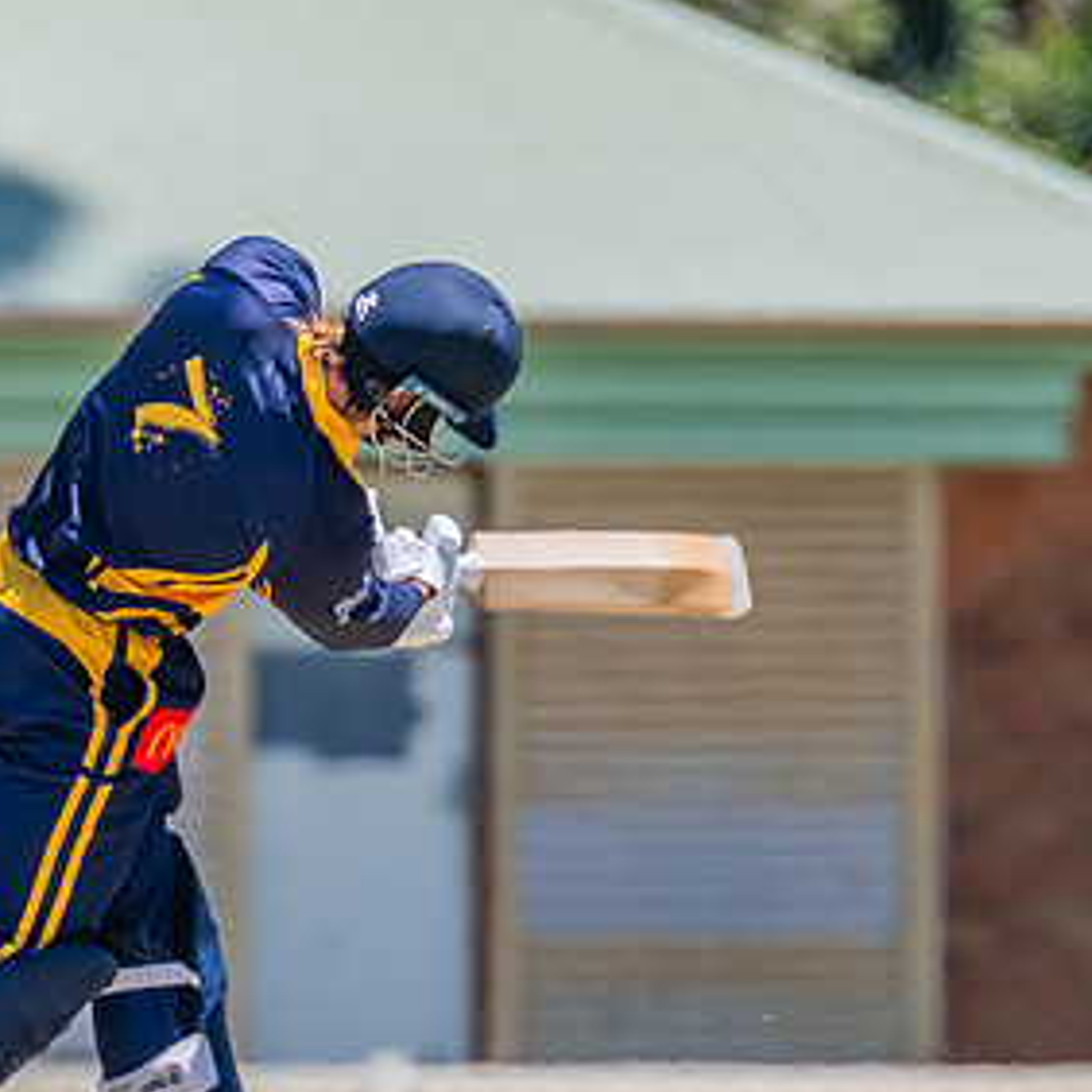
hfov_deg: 1.1
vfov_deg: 1.1
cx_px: 21
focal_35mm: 1540
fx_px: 54963
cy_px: 765
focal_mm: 600
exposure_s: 1/2000
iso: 640
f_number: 8
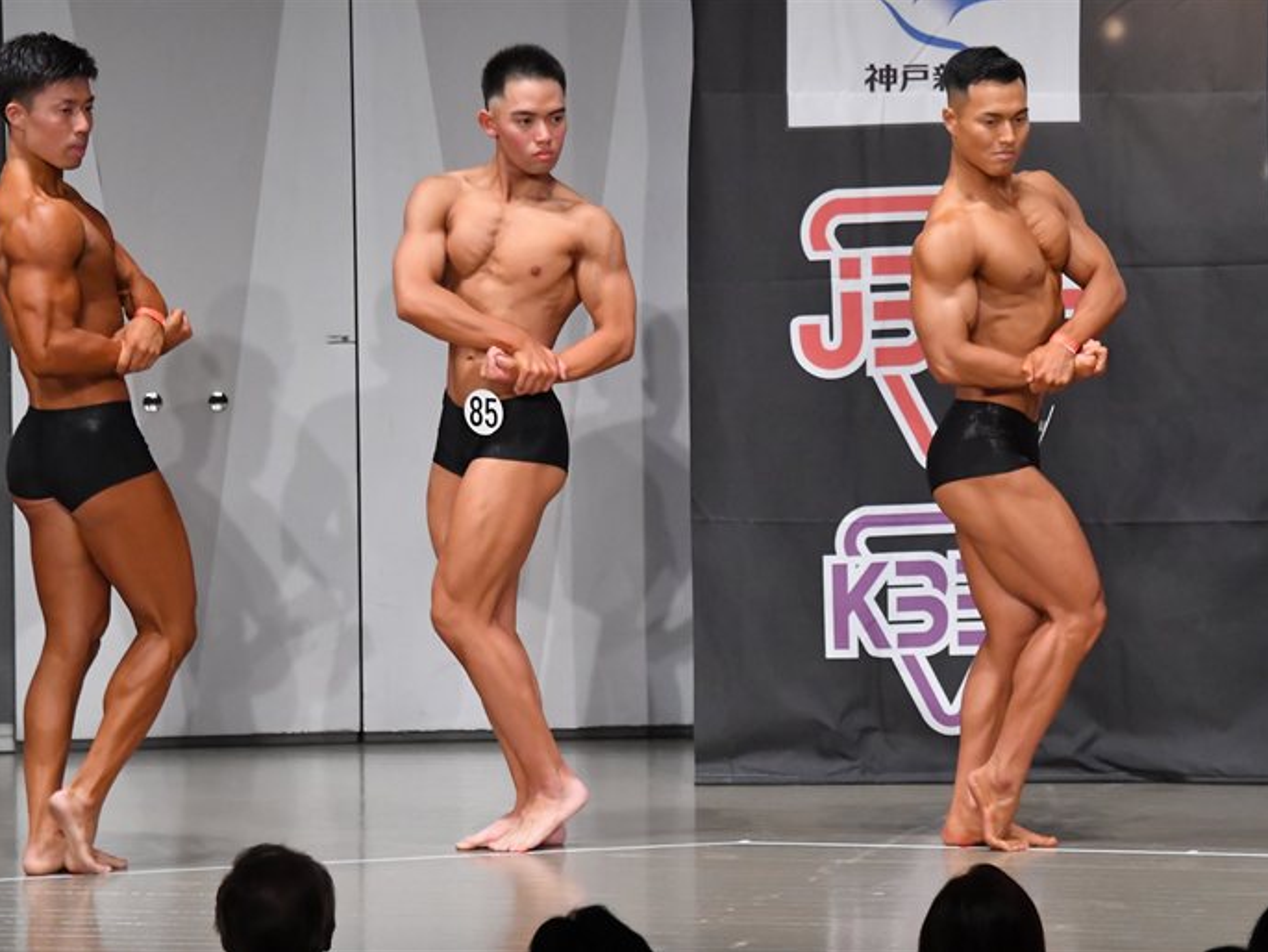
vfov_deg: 6.3
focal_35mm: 236
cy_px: 476
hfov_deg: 8.4
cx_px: 701
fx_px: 8646
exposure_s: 1/400
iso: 6400
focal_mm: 145
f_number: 5.6
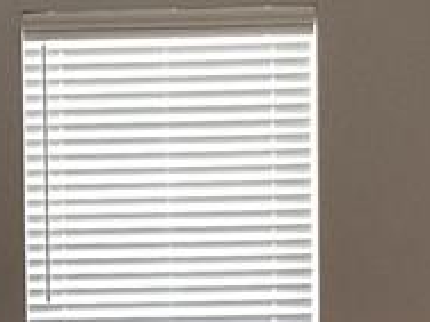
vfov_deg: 8.7
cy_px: 420
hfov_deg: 11.5
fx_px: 2099
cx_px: -69
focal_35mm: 169
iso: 100
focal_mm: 3.3
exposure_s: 1/60
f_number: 2.4
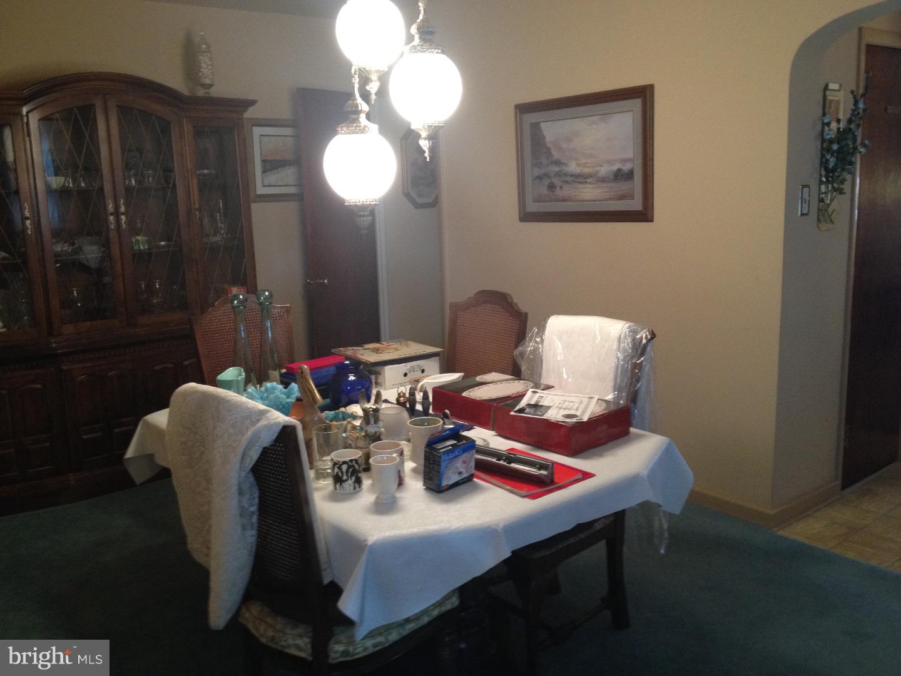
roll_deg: +2.1
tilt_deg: -10.1
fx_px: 911
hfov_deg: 52.6
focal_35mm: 35
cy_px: 338
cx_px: 450
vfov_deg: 40.7
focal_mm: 4.28
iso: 200
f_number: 2.4
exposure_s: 1/20
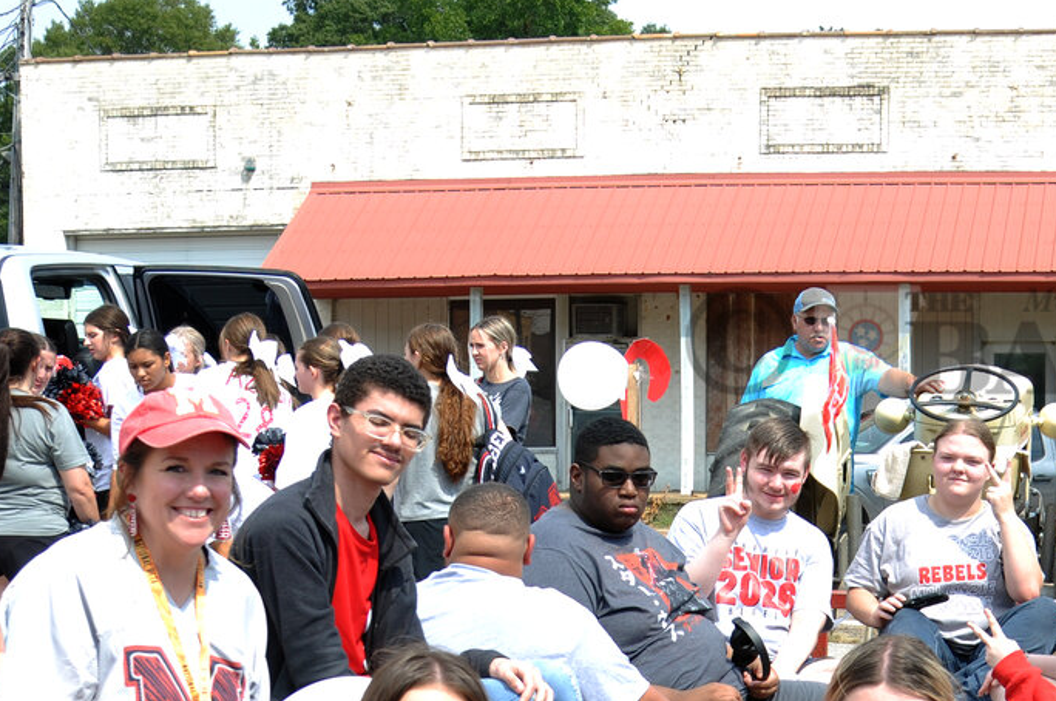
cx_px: 790
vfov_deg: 17.0
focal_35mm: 79
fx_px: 2314
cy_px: 649
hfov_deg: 25.4
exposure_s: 1/200
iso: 100
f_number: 5.6
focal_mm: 24
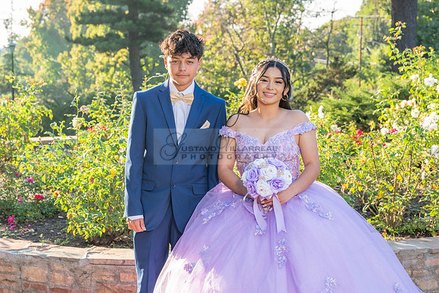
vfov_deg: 20.9
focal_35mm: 65
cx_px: 206
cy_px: 150
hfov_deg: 30.9
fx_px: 794
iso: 200
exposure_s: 1/200
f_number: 5.6
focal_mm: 54
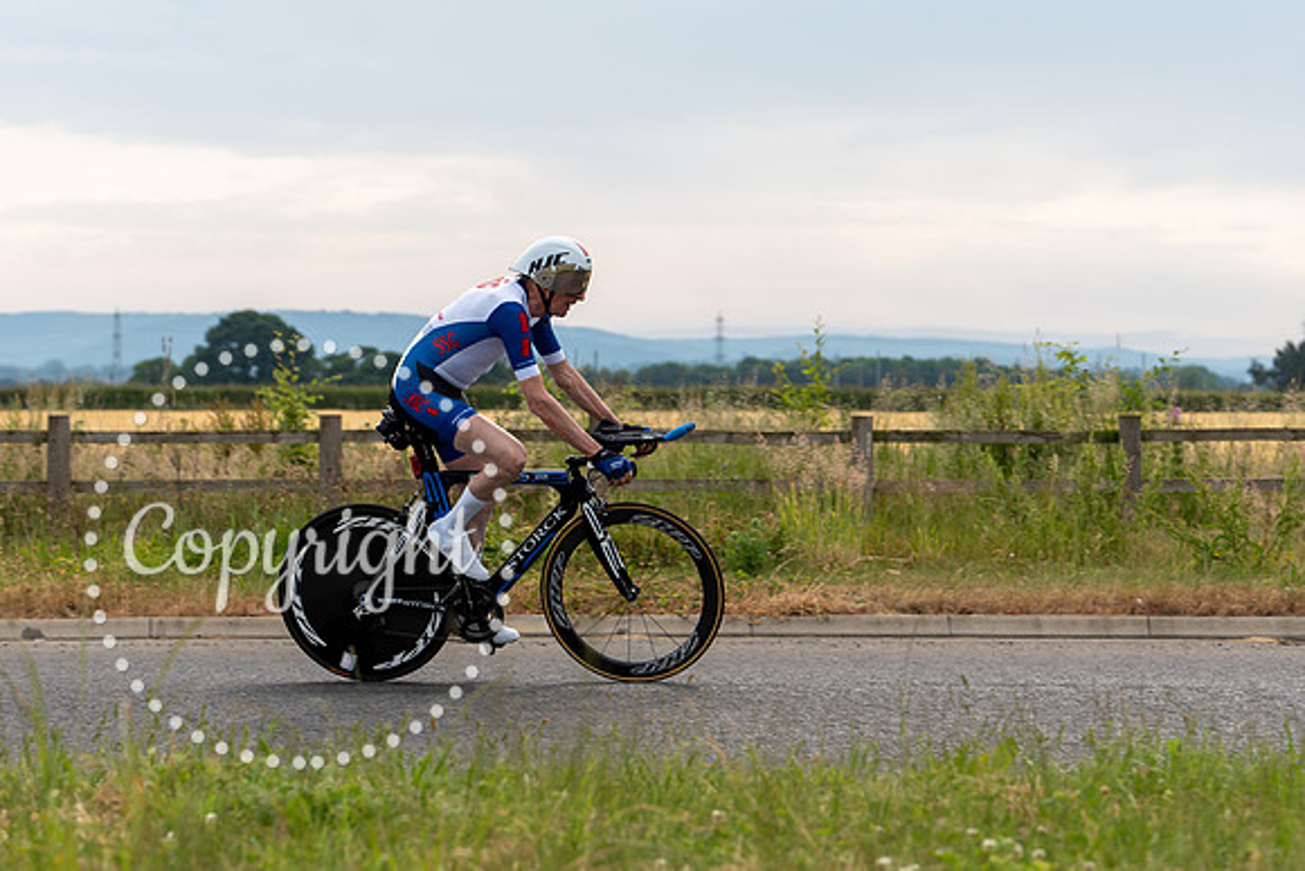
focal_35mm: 103
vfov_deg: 13.3
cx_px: 598
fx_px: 3735
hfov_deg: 19.8
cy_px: 345
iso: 160
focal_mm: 84
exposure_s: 1/800
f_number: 4
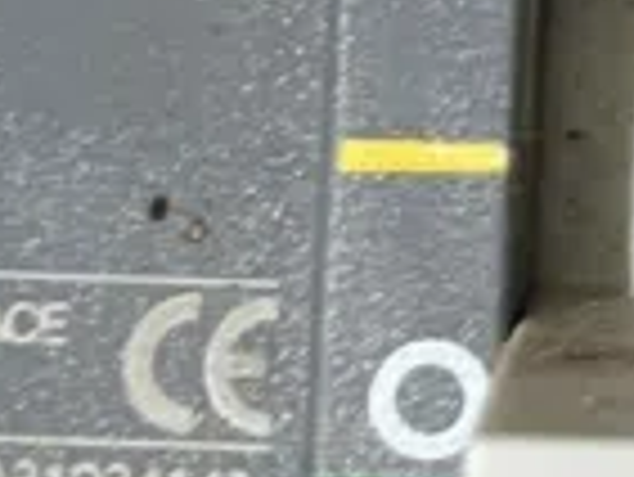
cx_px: 778
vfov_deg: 12.5
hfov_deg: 16.0
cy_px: 90
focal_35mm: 118
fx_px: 2163
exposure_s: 1/33
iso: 400
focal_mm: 5.7
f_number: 1.5
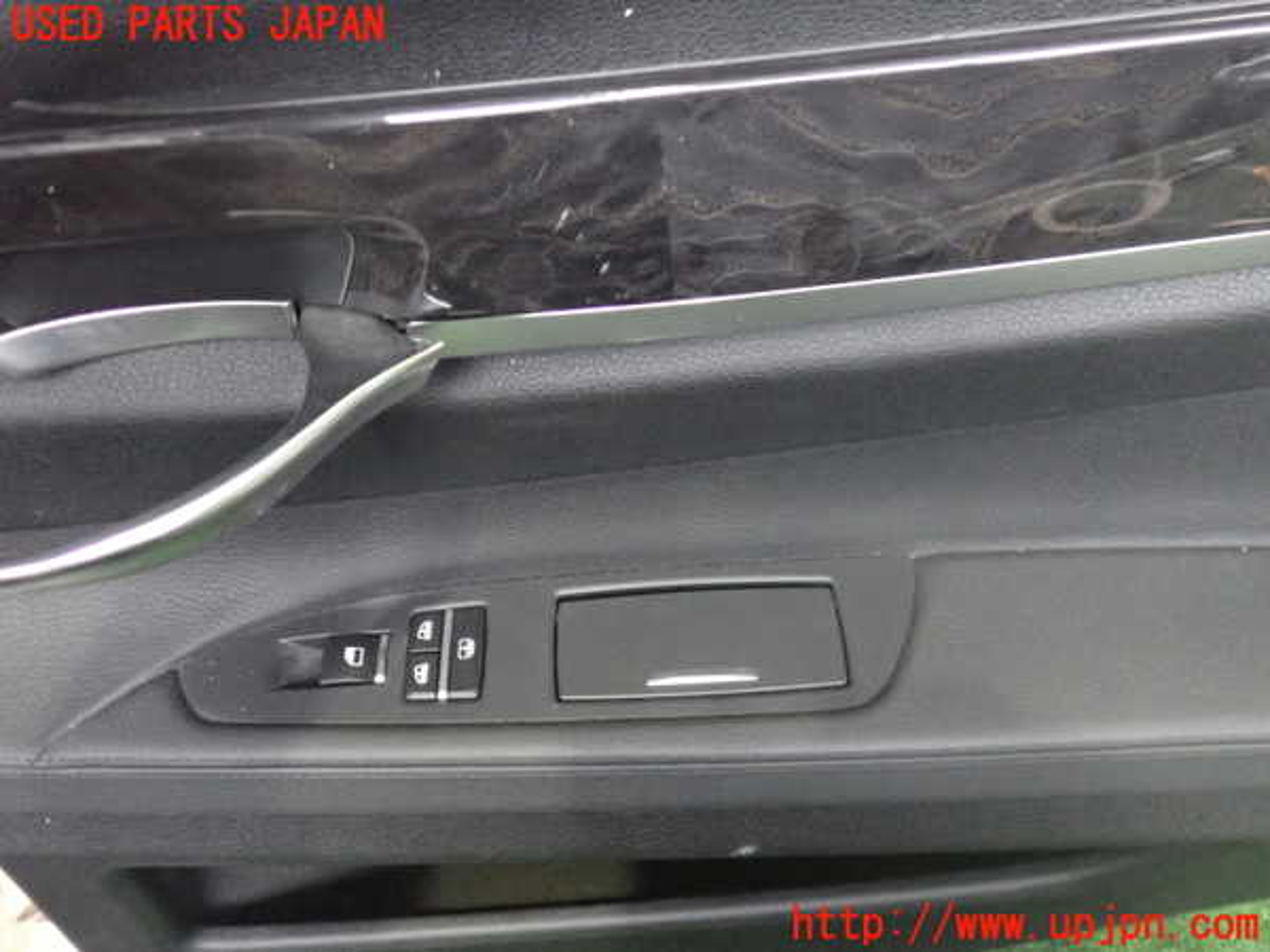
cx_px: 635
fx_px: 1101
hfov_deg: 60.0
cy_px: 476
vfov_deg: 46.8
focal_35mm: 30
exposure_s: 1/125
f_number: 2.3
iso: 4000
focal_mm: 5.4
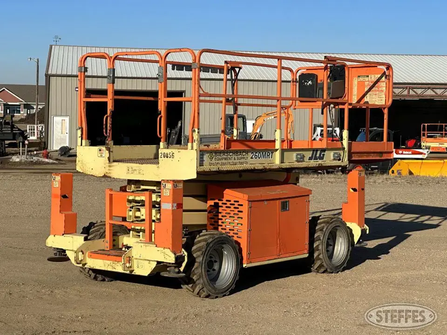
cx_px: 224
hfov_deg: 25.3
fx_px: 994
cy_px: 168
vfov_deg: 19.1
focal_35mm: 77
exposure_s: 1/1143
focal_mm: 9
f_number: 2.8
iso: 32
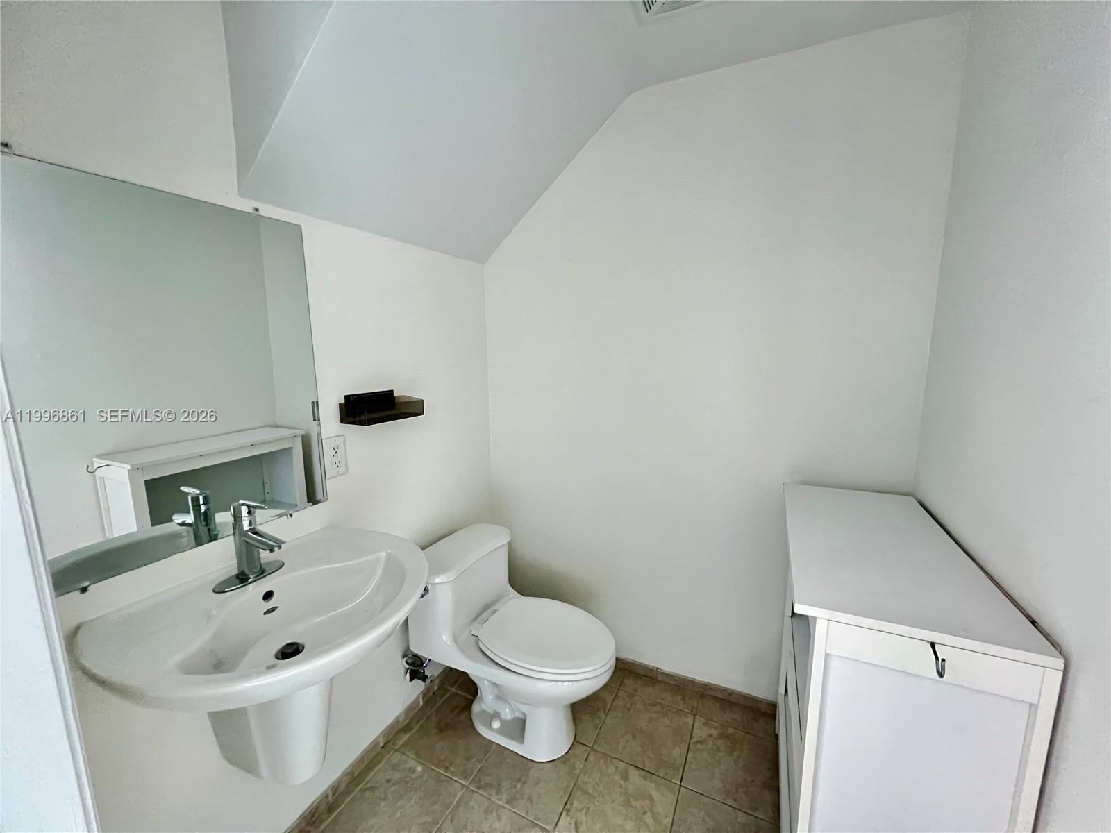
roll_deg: +1.0
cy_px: 416
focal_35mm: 13
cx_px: 556
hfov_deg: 106.2
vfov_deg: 89.9
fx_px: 417
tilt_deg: -9.2
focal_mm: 1.57
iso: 1000
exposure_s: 1/40
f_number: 1.8
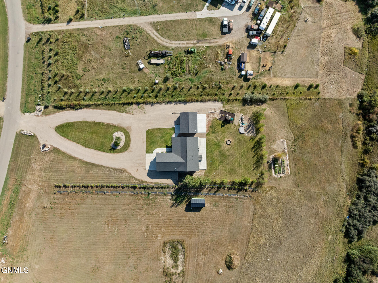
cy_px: 142
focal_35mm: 24
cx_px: 189
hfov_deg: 71.6
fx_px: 262
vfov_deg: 56.8
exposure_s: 1/400
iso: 400
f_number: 6.3
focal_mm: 12.29
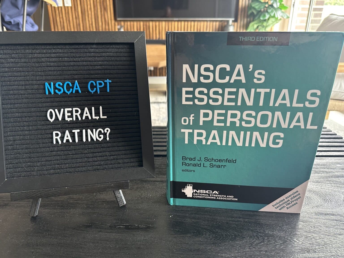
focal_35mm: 24
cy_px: 129
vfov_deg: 56.8
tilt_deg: -22.2
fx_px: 239
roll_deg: -0.1
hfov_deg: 71.6
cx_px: 172
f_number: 1.78
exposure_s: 1/60
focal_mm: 6.86
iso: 250
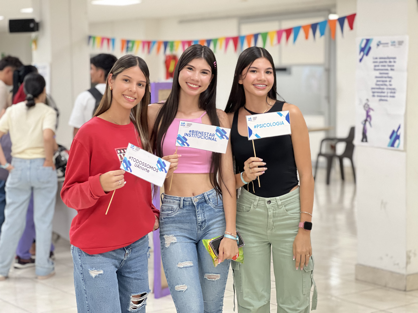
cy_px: 156
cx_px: 209
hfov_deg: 25.3
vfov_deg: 19.1
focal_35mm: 77
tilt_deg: -4.7
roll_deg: +0.9
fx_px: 930
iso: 400
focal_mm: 9
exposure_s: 1/30
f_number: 2.8
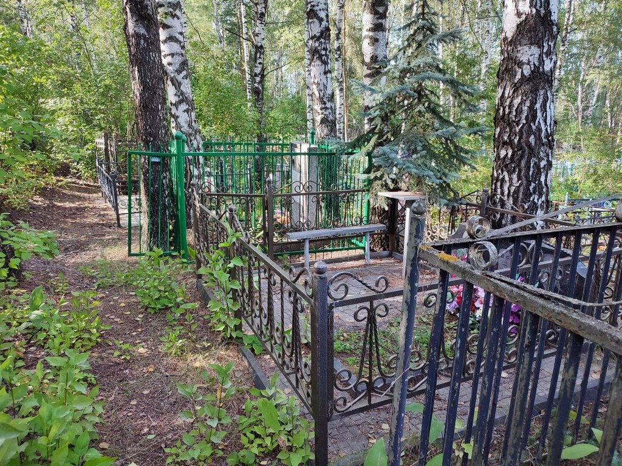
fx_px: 449
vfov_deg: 54.9
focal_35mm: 25
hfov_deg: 69.4
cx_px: 311
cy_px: 233
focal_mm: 6.04
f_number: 1.9
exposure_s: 1/50
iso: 70
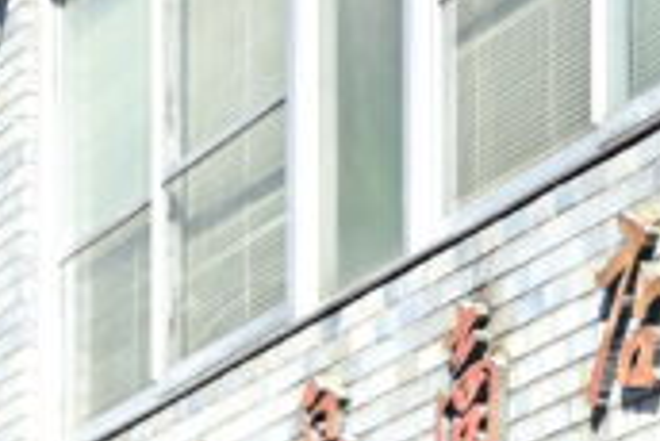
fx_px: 3927
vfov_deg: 6.1
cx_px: -852
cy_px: 1198
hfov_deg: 8.8
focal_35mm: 214
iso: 100
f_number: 2
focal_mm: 24
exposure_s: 1/800
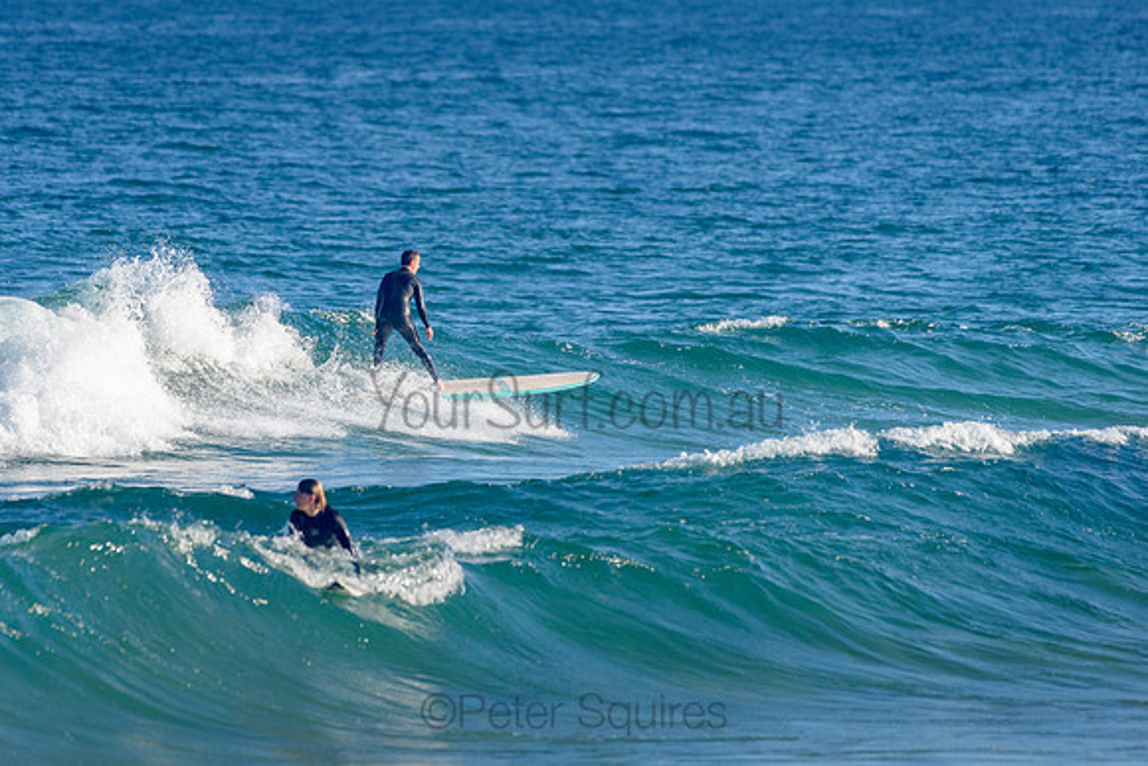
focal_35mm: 613
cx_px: 444
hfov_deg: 3.4
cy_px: 355
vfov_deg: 2.2
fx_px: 19559
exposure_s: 1/2000
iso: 160
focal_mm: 500
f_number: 5.6
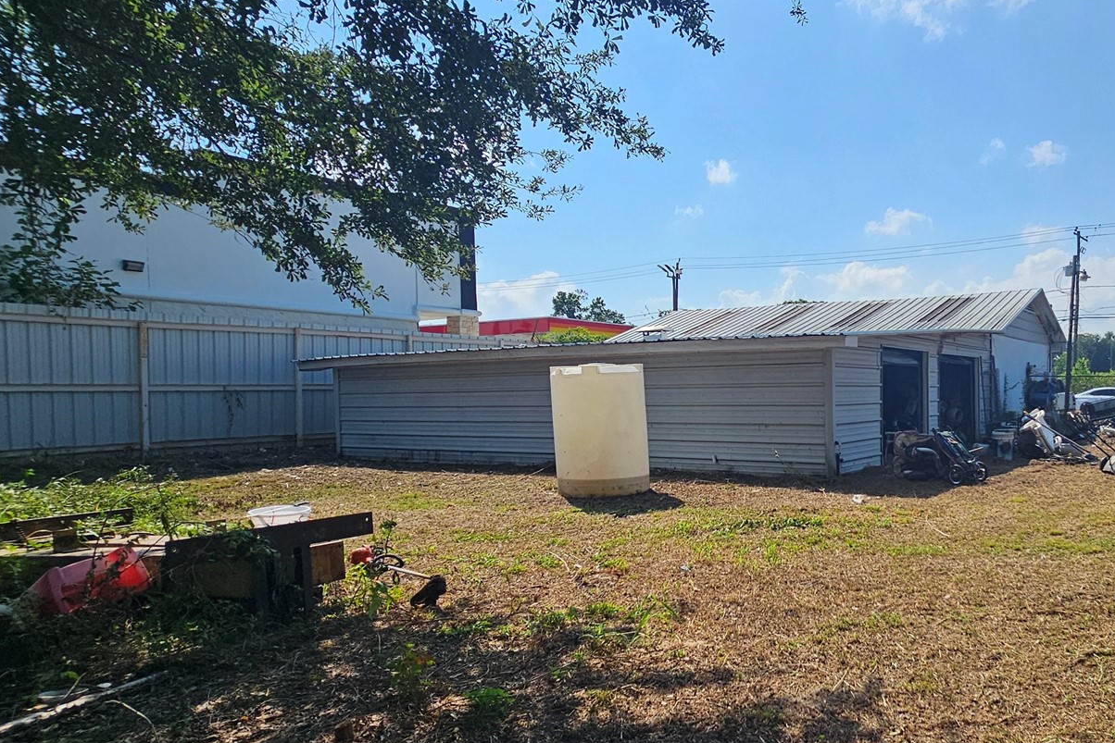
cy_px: 413
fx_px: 712
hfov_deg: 70.7
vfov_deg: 55.0
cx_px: 843
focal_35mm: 23
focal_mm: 2.2
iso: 50
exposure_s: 1/3264
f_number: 2.2
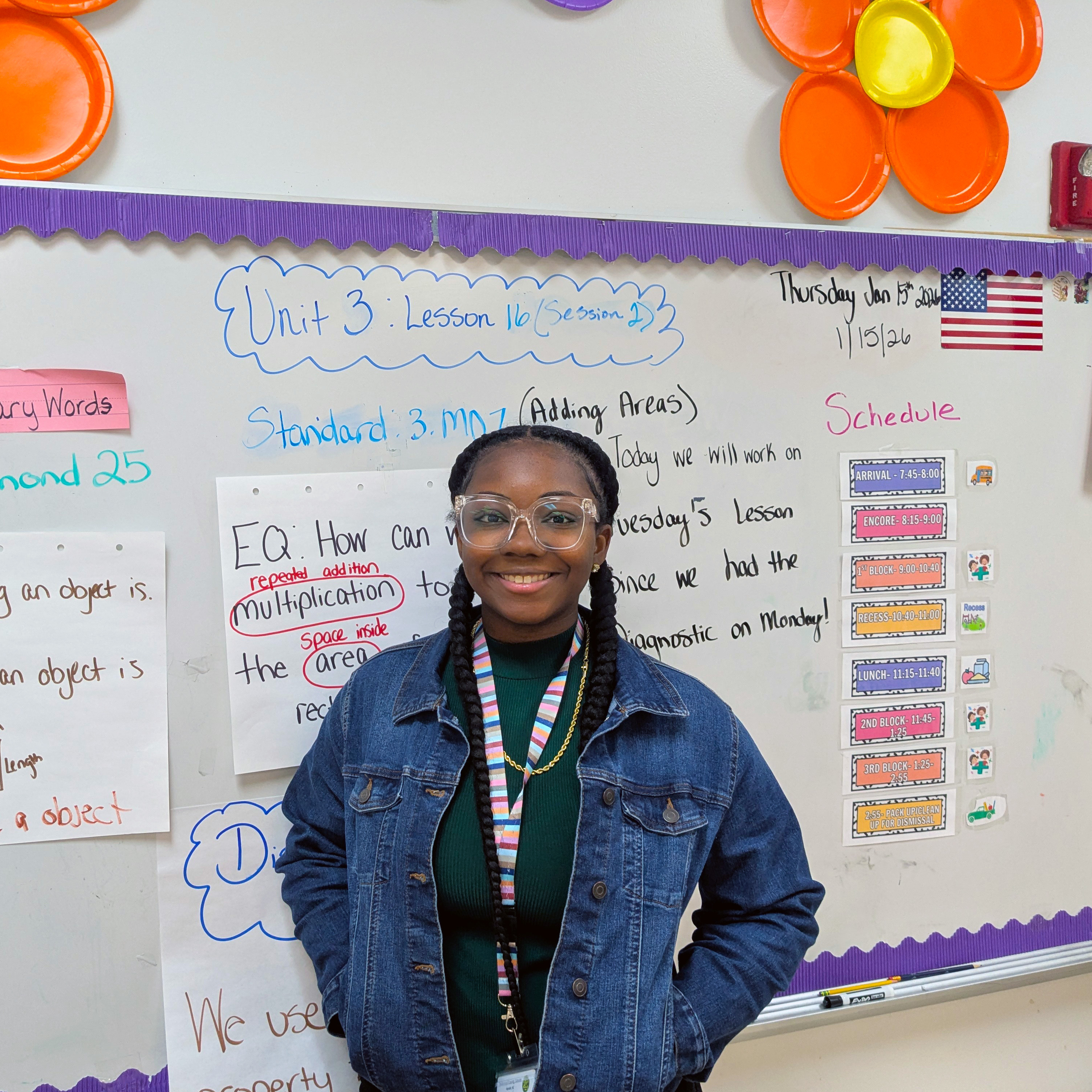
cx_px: 410
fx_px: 1142
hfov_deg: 50.6
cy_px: 546
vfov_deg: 51.1
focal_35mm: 32
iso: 164
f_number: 1.73
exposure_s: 1/40
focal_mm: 4.38
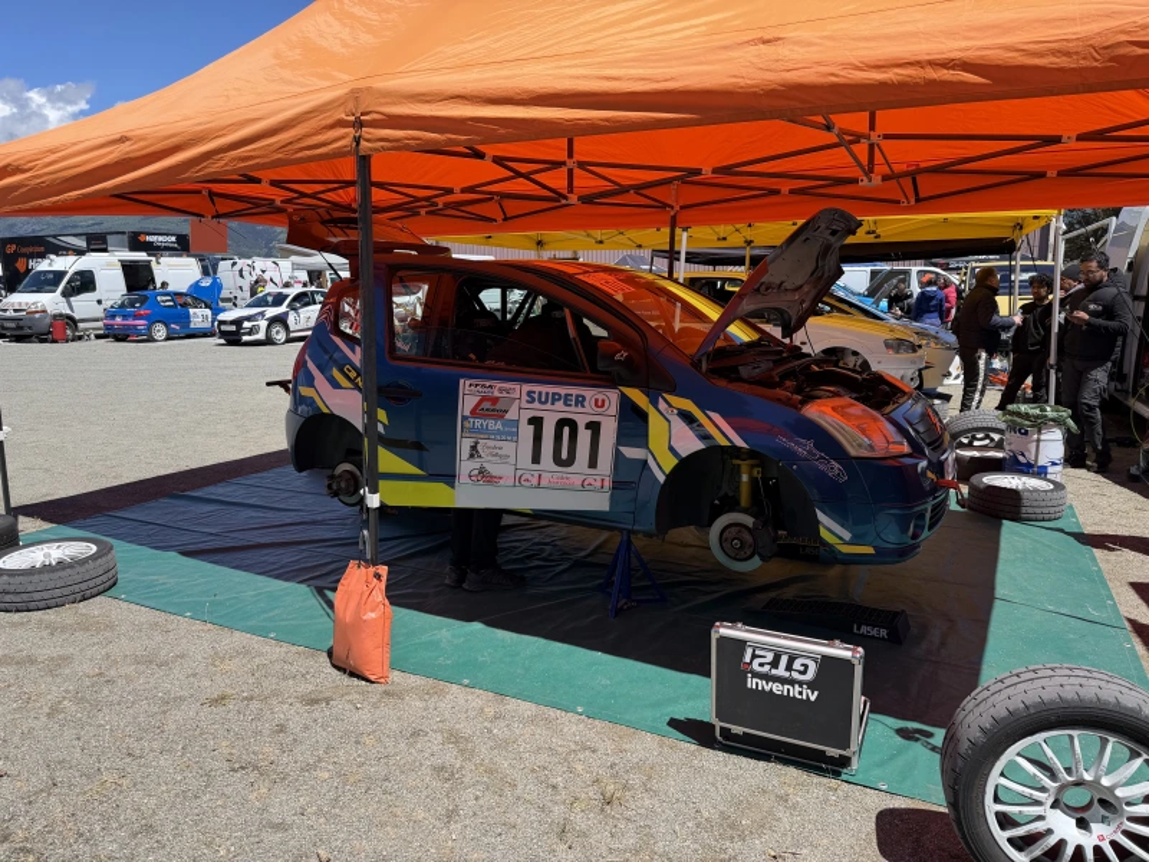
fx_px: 797
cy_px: 431
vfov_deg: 56.8
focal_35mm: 24
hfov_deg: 71.6
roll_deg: +0.6
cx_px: 574
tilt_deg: -11.0
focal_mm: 6.76
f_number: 1.78
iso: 80
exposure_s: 1/3425
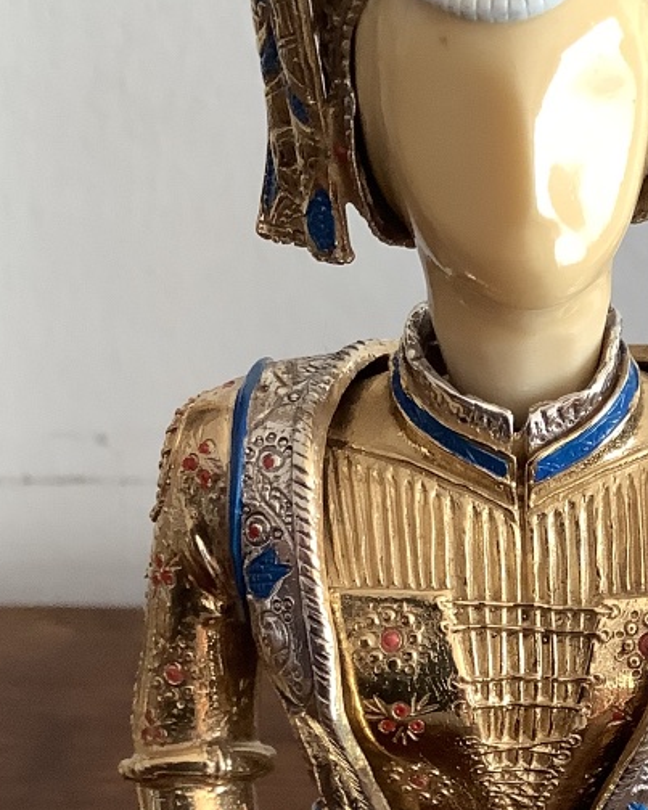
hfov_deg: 21.1
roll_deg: +0.0
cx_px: 494
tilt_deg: -35.8
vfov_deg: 25.5
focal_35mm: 72
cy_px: 742
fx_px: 1727
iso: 100
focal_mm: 3.3
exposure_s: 1/50
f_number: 2.4
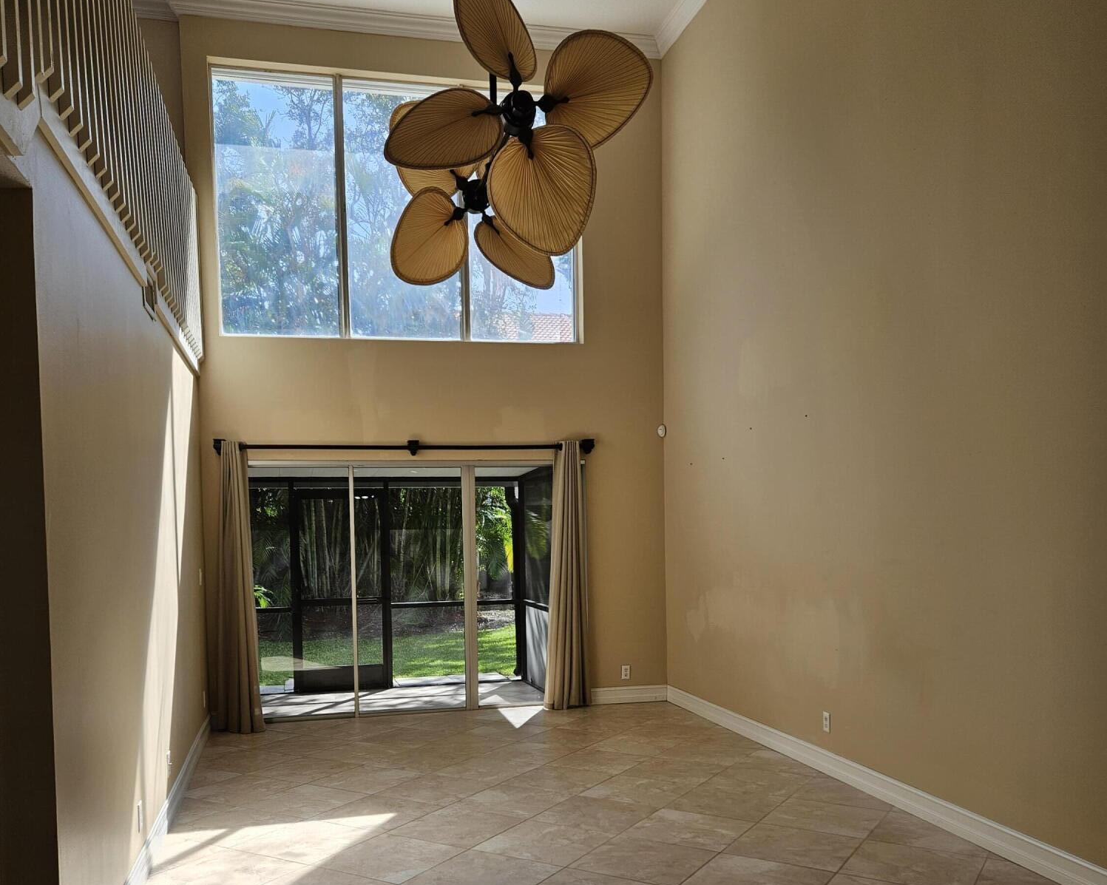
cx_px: 554
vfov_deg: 47.8
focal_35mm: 30
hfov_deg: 58.8
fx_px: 983
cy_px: 580
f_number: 1.8
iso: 25
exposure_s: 1/305
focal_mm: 5.4
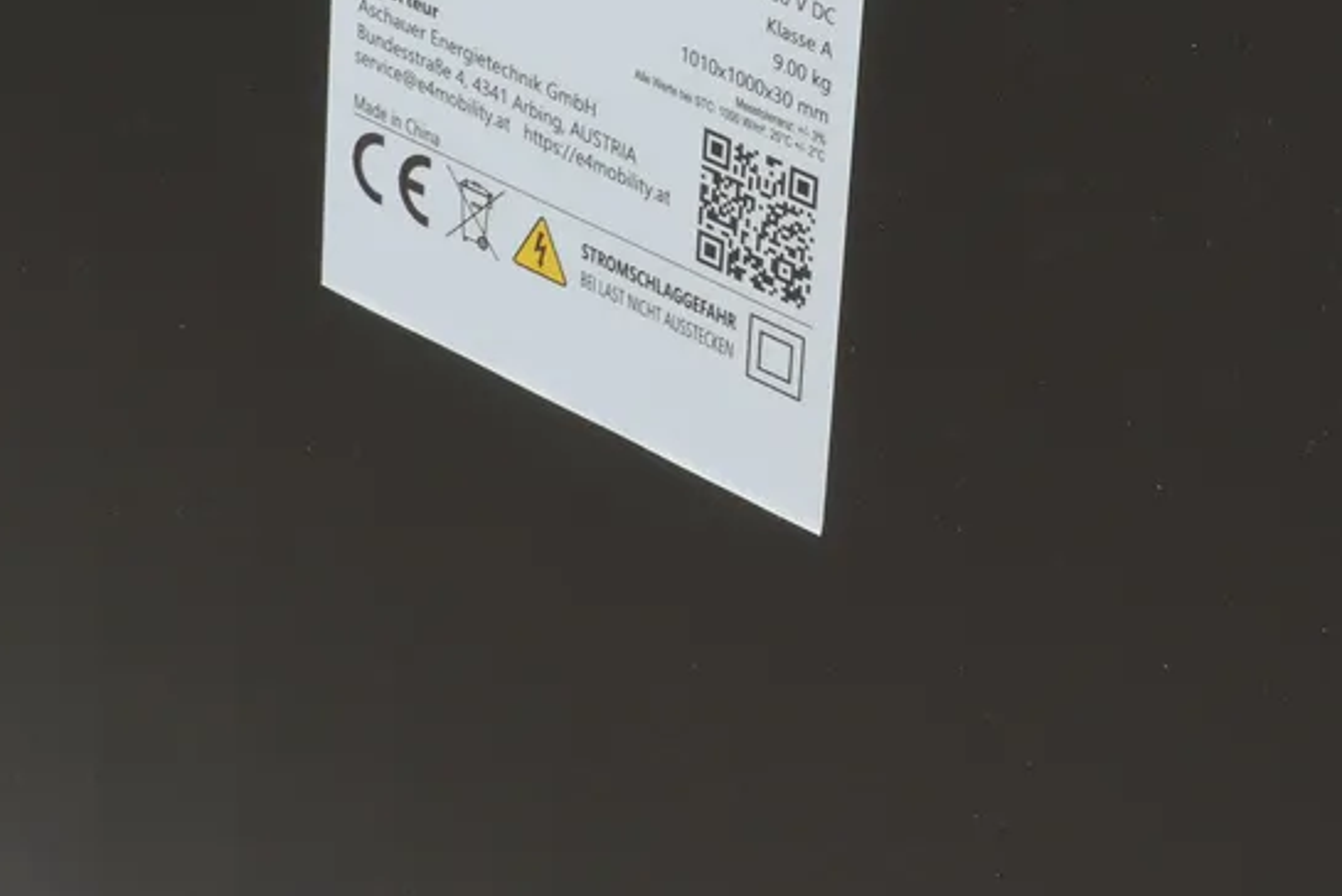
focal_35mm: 132
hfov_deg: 15.5
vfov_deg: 10.2
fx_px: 4923
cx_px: 566
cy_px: -212
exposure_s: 1/3
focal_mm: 32
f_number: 11
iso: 100
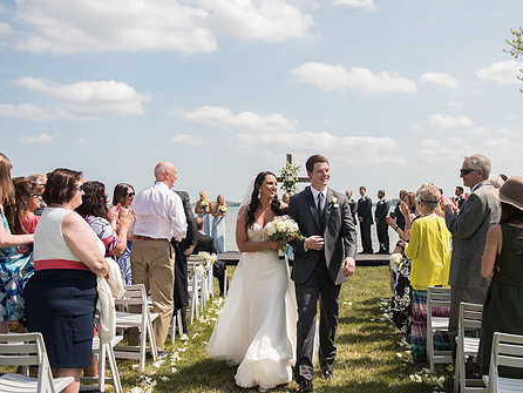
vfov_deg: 36.8
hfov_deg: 47.7
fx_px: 590
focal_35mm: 39
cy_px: 174
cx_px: 300
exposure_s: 1/4000
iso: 160
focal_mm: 29
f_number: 2.8
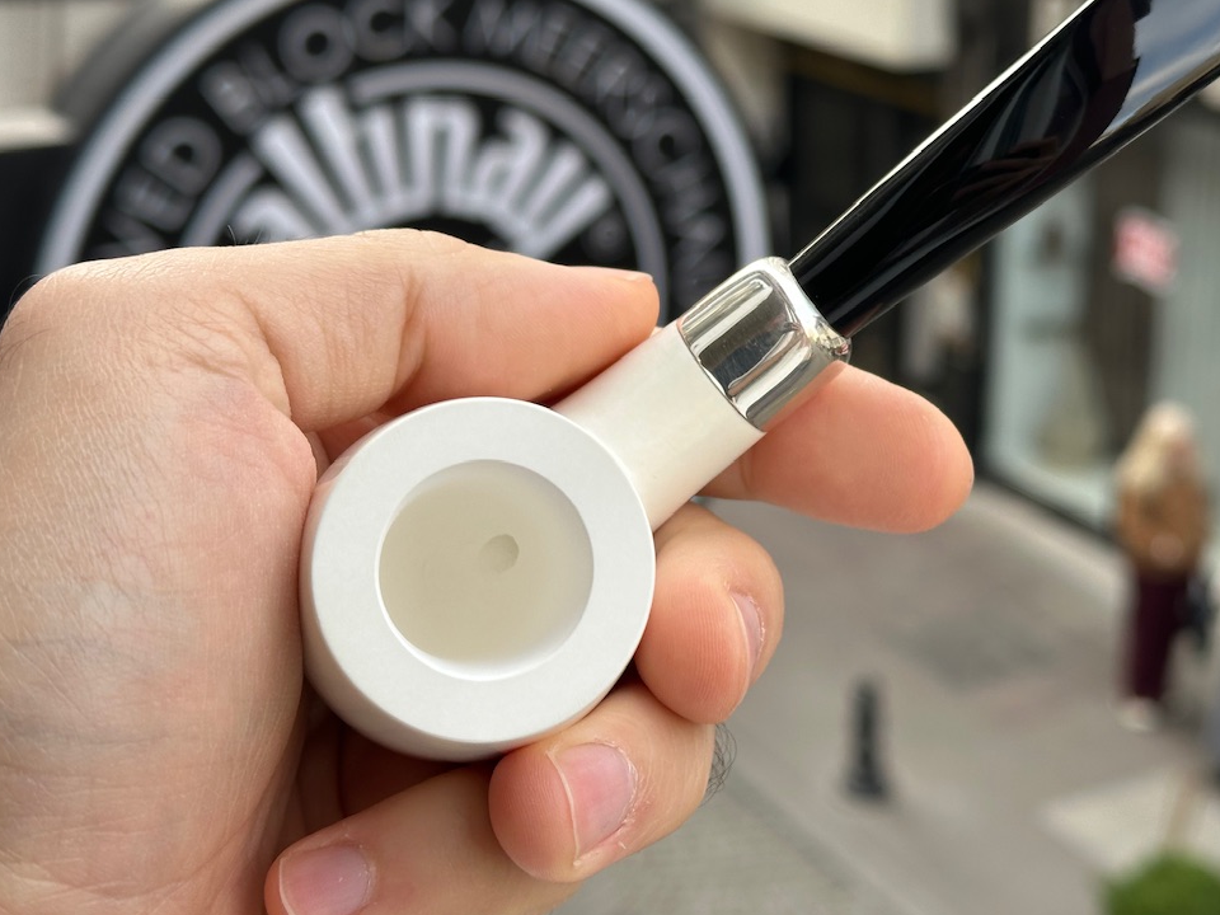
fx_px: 2256
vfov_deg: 22.9
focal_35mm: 64
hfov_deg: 30.1
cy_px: 353
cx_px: 776
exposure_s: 1/303
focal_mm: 6.86
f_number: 1.78
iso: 64
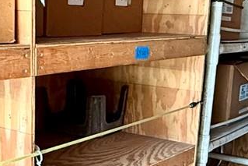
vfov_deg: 18.4
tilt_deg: -14.0
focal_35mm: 73
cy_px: 147
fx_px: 503
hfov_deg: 27.5
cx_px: 82
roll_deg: -0.1
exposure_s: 1/60
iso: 400
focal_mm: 2.22
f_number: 2.2
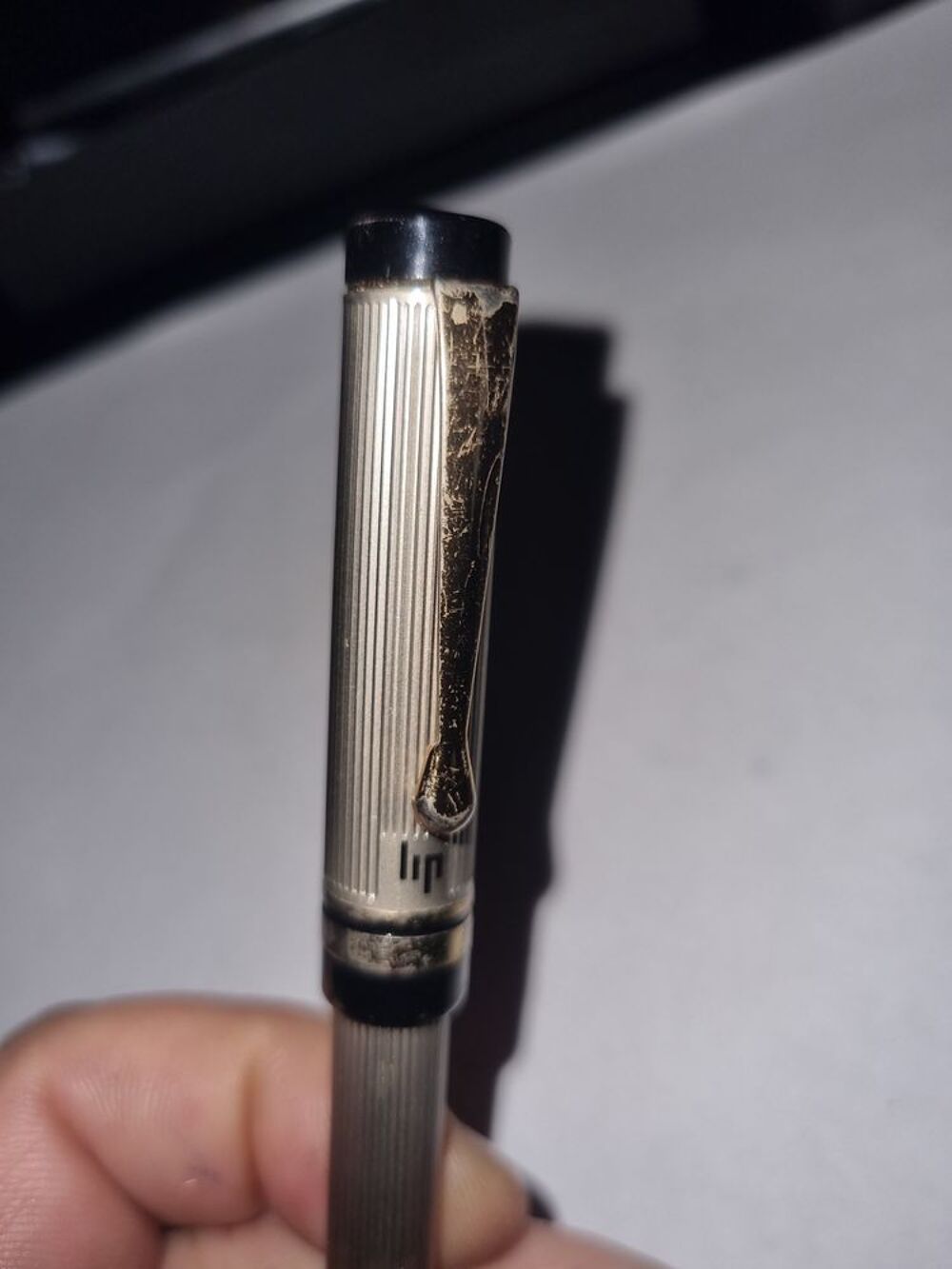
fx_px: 953
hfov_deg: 53.1
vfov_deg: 67.3
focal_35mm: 26
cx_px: 476
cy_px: 634
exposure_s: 1/690
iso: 50
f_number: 1.8
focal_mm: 5.4
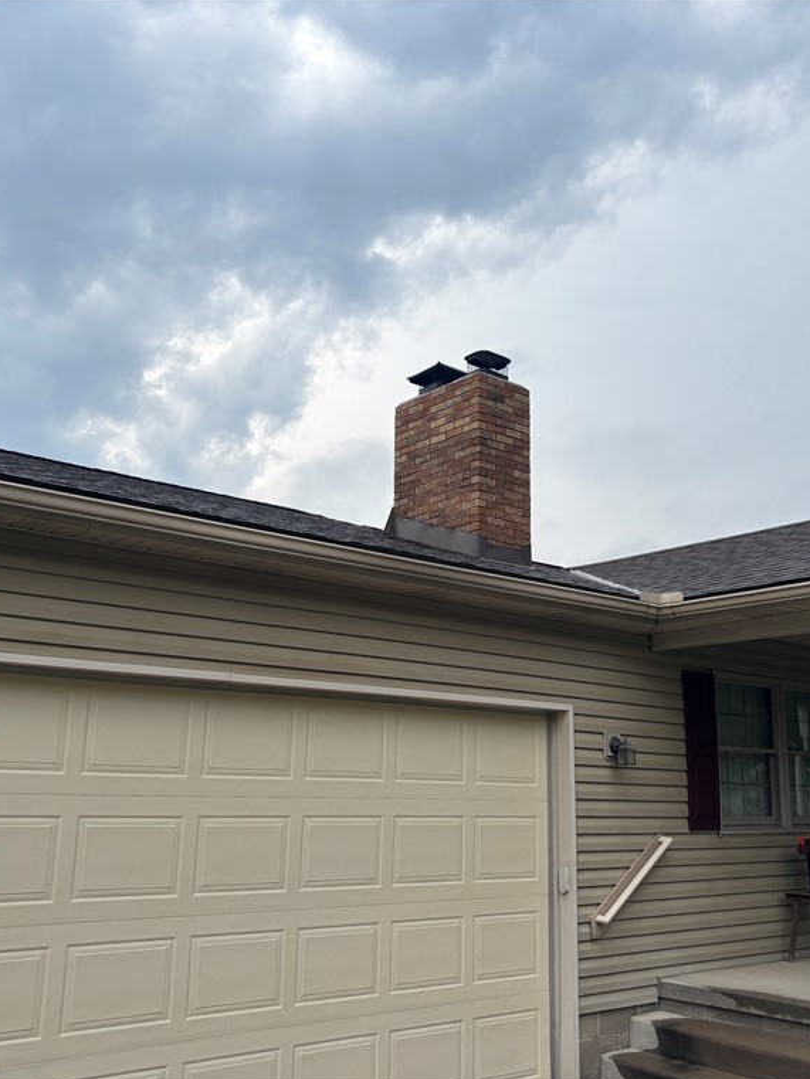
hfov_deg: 40.7
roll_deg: -1.4
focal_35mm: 35
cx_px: 416
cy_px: 542
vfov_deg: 52.6
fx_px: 1092
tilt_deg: +13.2
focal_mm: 5.96
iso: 50
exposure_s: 1/1178
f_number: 1.6
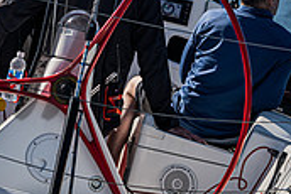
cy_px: -114
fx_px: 6585
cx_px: -73
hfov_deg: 2.5
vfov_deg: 1.7
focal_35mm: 814
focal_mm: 230
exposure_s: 1/4000
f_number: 5
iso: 400
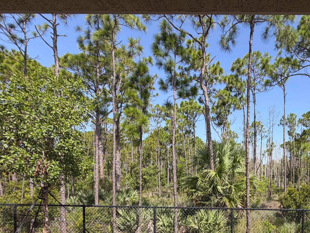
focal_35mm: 24
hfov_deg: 64.7
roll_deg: -1.1
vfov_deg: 52.9
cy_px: 188
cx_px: 252
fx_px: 215
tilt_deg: -1.4
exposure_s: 1/770
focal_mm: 2.22
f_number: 2.2
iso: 32
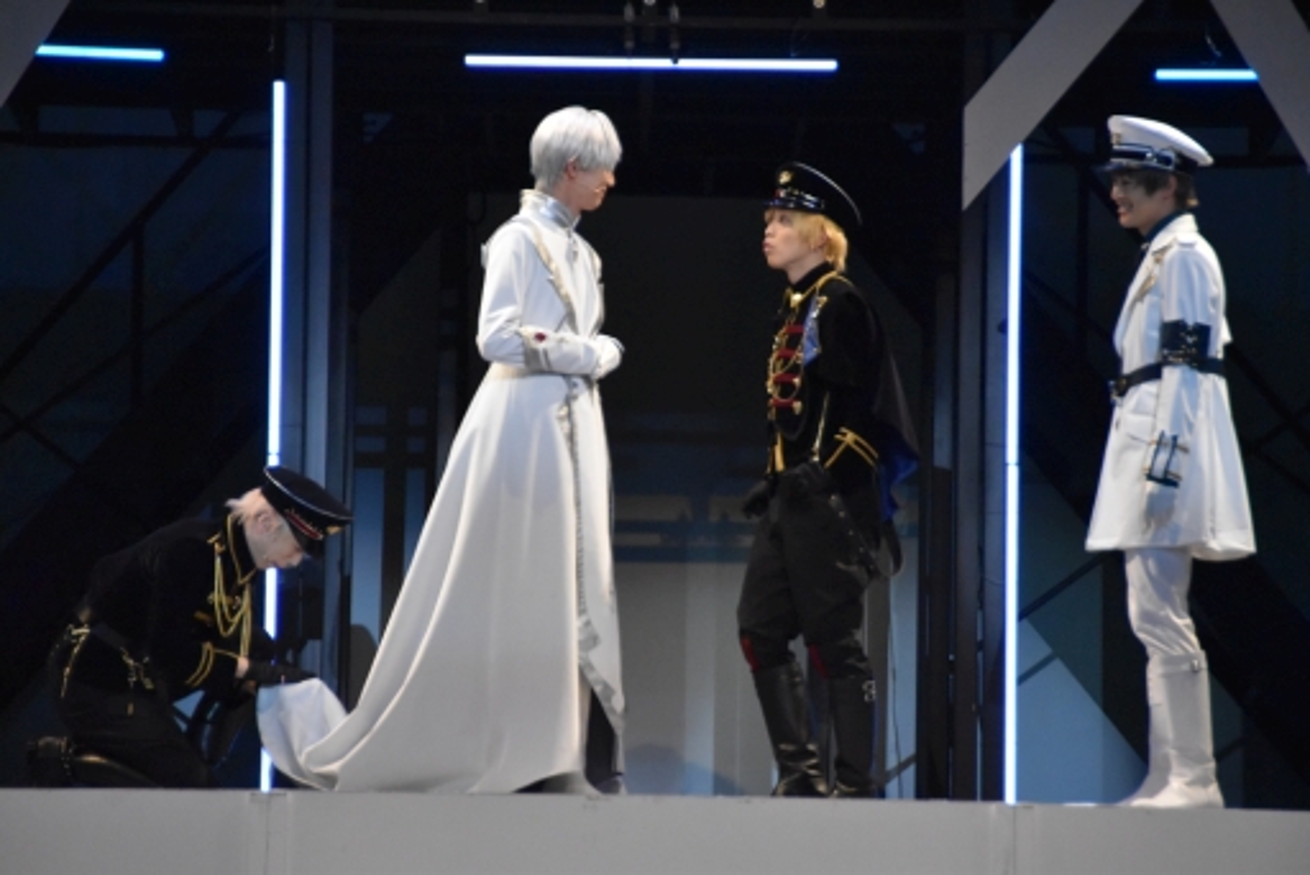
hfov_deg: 9.1
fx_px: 8192
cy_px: 438
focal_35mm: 225
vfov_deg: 6.1
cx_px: 655
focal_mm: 150
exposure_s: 1/500
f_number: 5.6
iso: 5600
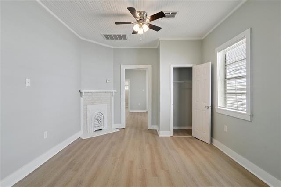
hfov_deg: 96.8
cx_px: 140
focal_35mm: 16
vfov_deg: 73.7
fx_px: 125
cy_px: 94
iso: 400
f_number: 13
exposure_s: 1/15
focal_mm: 16
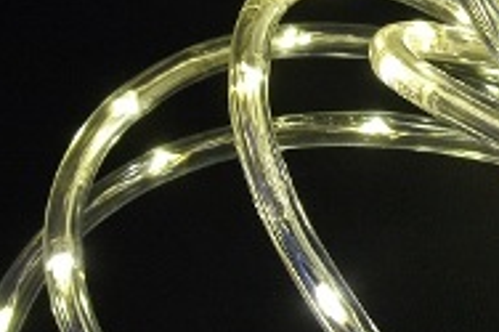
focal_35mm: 174
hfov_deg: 11.6
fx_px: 2410
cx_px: 571
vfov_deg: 7.9
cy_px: 207
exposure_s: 1/25
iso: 180
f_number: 9
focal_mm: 18.9
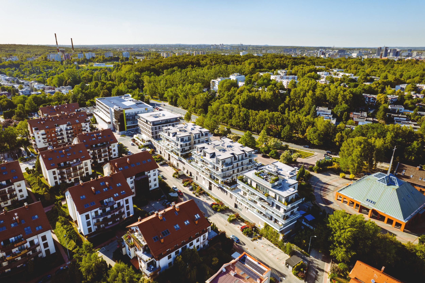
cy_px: 142
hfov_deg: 78.6
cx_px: 212
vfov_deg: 57.2
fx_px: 260
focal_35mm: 22
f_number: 2.8
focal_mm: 8.38
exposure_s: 1/1000
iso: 100
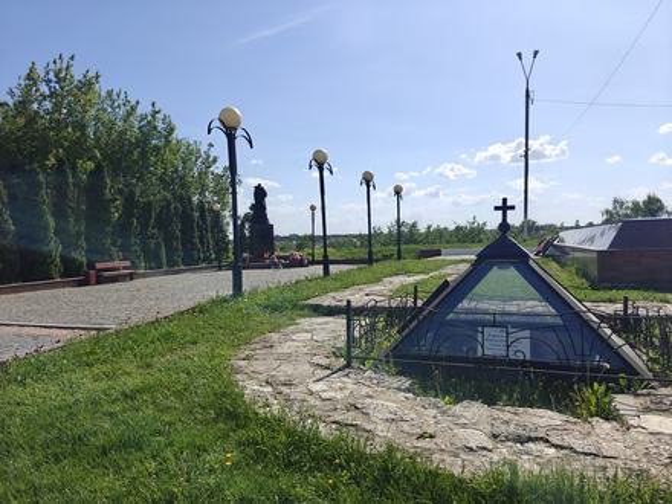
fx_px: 446
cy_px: 252
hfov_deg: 73.9
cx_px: 336
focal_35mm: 23
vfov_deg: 58.9
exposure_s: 1/1882
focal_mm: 6.06
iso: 50
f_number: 1.6
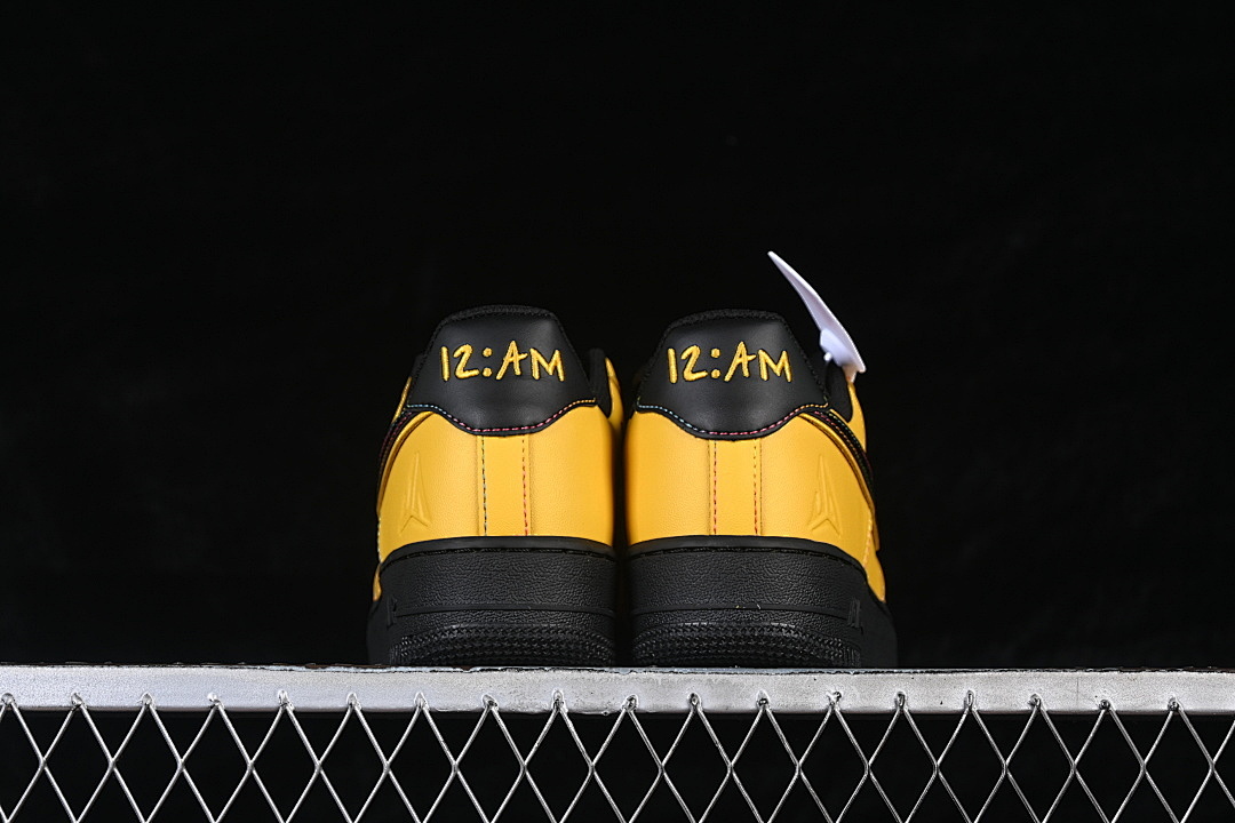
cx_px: 618
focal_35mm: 75
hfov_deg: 27.0
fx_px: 2573
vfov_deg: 18.2
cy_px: 412
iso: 160
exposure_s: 1/80
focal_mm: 50
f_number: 7.1
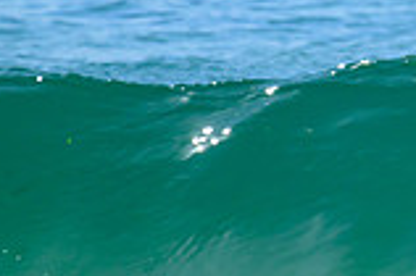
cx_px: 742
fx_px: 47467
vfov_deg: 0.3
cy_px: 154
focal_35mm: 4112
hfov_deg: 0.5
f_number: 9
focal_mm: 1120
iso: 640
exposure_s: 1/2000
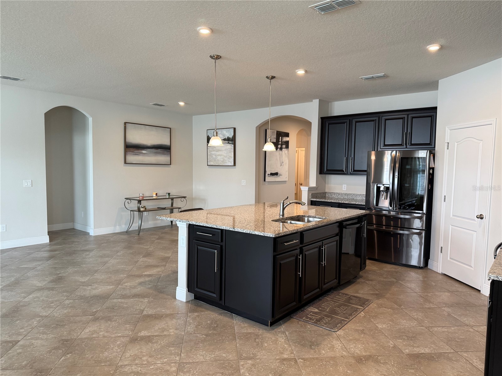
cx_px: 251
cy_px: 188
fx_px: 348
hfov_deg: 71.6
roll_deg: -1.0
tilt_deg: -4.1
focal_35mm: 24
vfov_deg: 56.8
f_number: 1.78
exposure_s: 1/120
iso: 160
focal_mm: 6.76
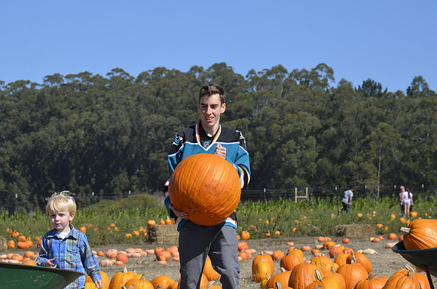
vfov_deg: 9.6
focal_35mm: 142
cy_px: 144
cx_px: 218
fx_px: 1726
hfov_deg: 14.4
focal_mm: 95
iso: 100
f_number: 8
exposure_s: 1/250
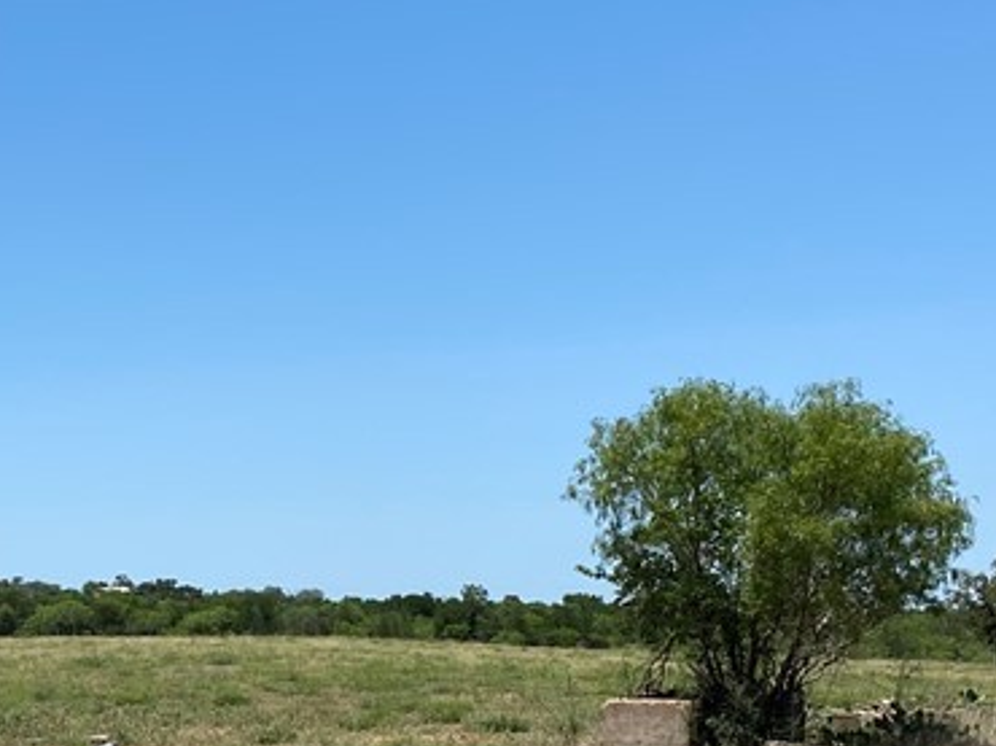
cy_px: 614
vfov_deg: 20.2
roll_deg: +0.3
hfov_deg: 24.8
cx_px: -156
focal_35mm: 72
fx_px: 2070
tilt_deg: +3.6
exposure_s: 1/3497
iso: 32
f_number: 1.8
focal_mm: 4.25
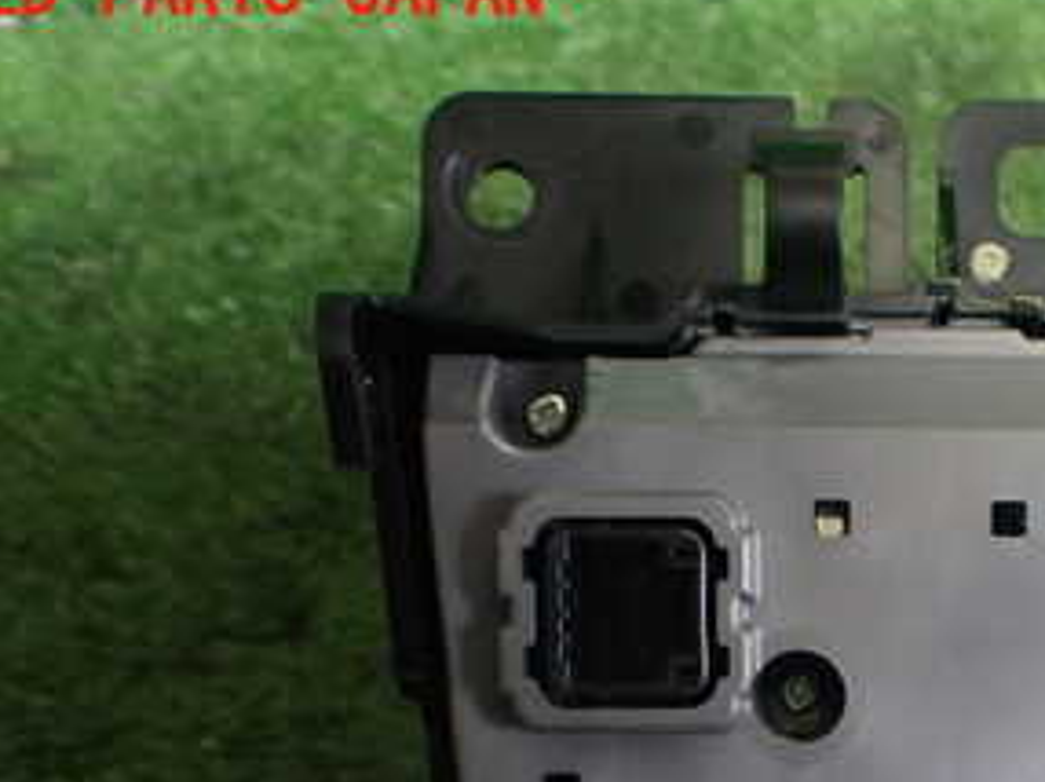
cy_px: 767
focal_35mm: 63
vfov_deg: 22.4
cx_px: 976
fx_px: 1900
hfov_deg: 29.3
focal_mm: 5.4
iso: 320
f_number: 2.3
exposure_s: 1/125
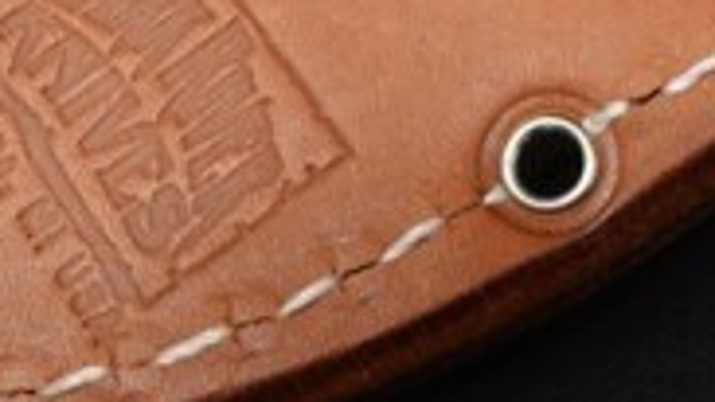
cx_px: 707
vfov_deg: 12.9
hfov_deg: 23.2
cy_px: -242
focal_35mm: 88
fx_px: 1669
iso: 640
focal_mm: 9
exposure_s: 1/30
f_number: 8
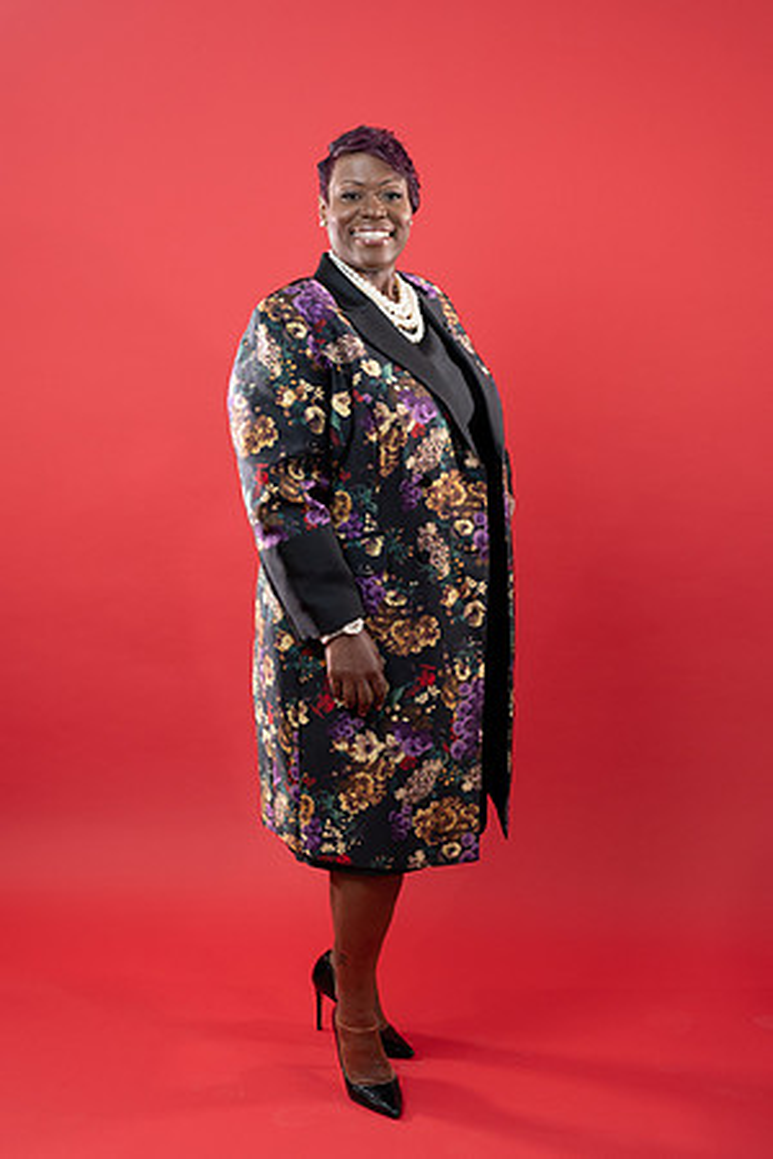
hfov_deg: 26.0
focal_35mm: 52
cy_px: 580
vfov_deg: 38.2
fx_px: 1675
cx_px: 386
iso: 400
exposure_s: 1/125
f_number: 2.5
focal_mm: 35
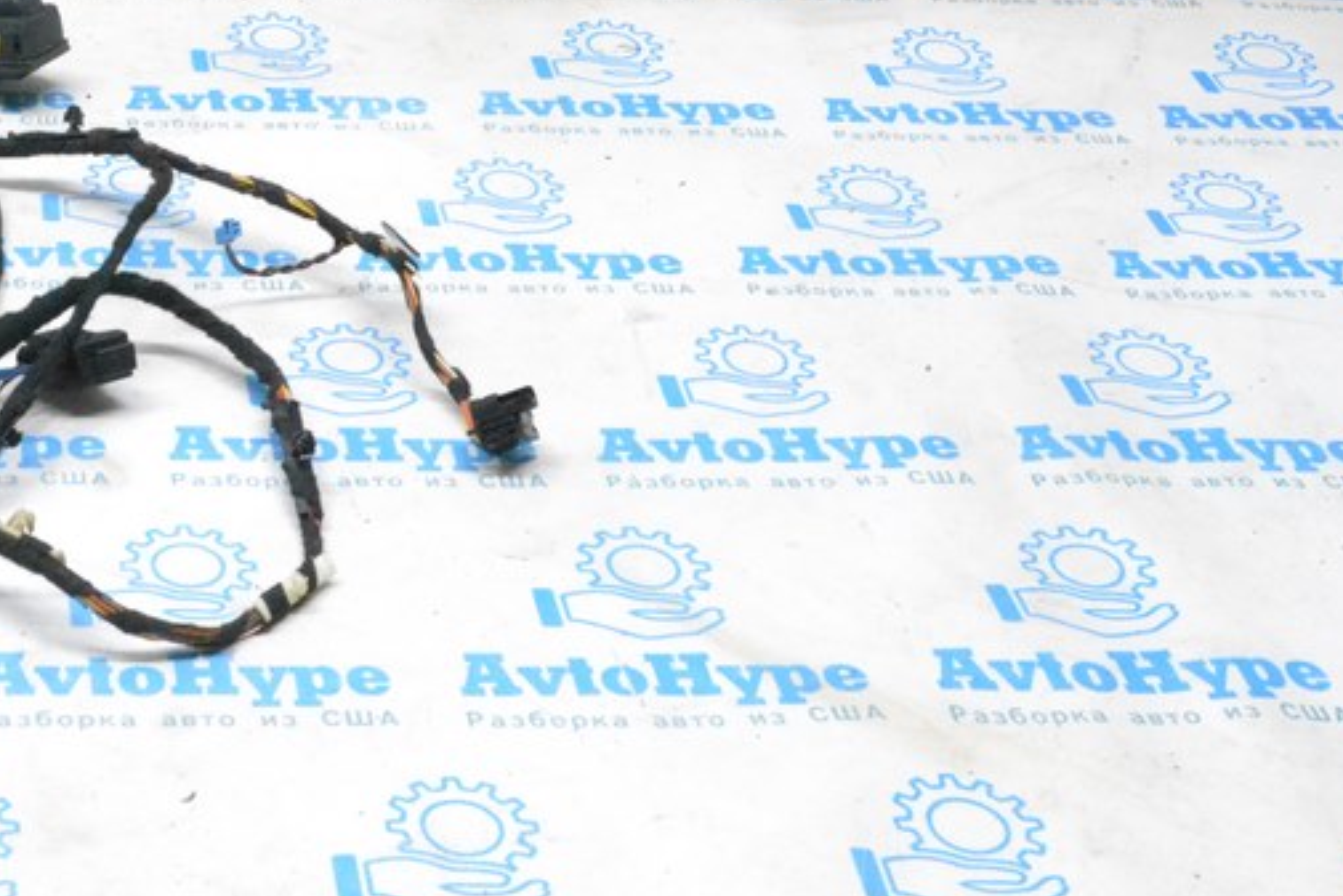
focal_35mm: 73
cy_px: 209
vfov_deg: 18.5
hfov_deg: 26.3
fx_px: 2724
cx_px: 19
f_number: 13
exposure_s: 1/80
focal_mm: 24
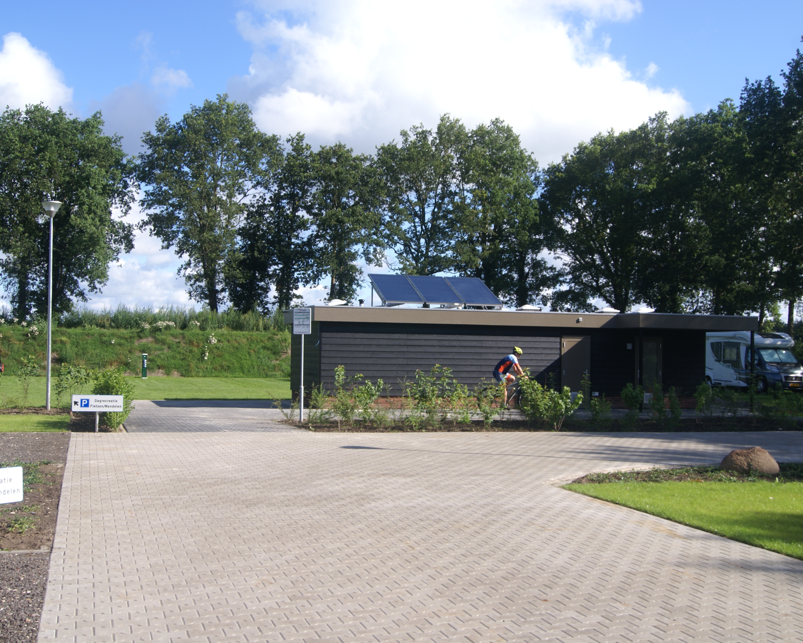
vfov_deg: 36.5
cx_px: 405
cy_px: 319
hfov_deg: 44.8
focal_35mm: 41
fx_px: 974
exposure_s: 1/80
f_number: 10
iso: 100
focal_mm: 24
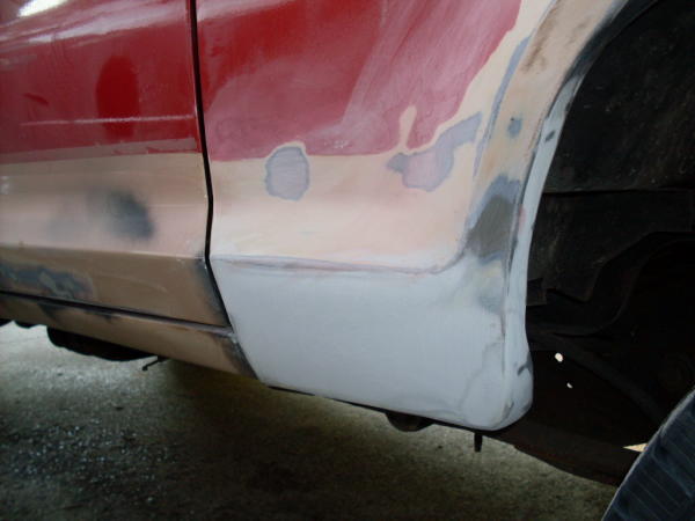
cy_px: 260
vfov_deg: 37.7
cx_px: 348
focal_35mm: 38
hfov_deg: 49.0
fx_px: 763
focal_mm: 6.3
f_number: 2.8
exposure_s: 1/45
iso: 100
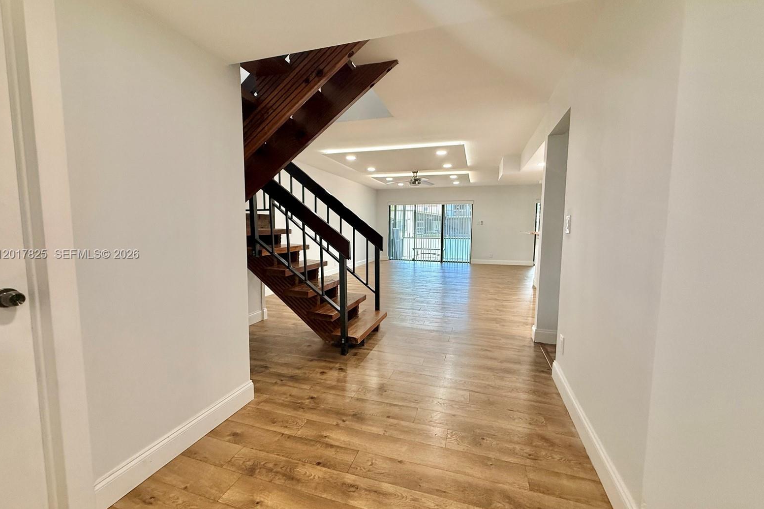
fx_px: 318
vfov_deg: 77.3
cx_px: 379
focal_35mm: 15
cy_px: 255
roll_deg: -0.5
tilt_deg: -4.6
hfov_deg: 100.4
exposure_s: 1/146
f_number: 2.2
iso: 250
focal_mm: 2.22
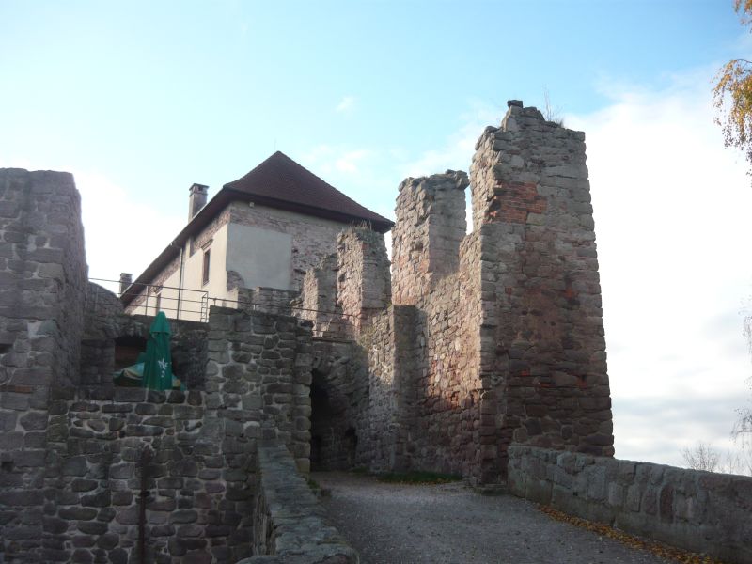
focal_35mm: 33
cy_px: 282
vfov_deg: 42.9
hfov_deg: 55.4
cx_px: 376
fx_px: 717
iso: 125
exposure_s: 1/500
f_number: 2.8
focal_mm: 5.5
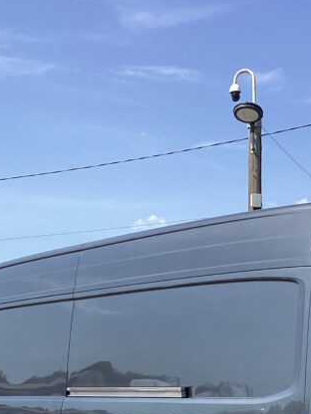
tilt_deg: -3.1
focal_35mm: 79
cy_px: 428
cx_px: 211
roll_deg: -0.8
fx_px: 946
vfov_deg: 23.5
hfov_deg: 18.6
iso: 25
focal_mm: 3.3
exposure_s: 1/1181
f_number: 2.4
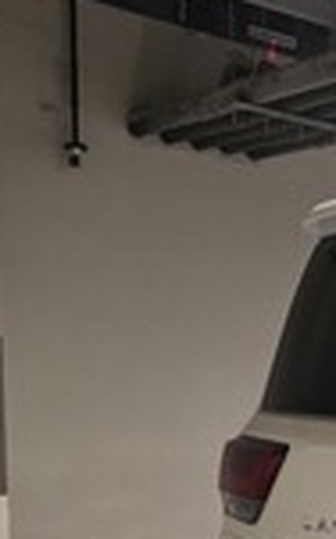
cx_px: 420
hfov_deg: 16.7
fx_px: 1087
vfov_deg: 26.1
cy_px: 566
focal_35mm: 74
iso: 2000
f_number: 1.7
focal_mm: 6.3
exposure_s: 1/100
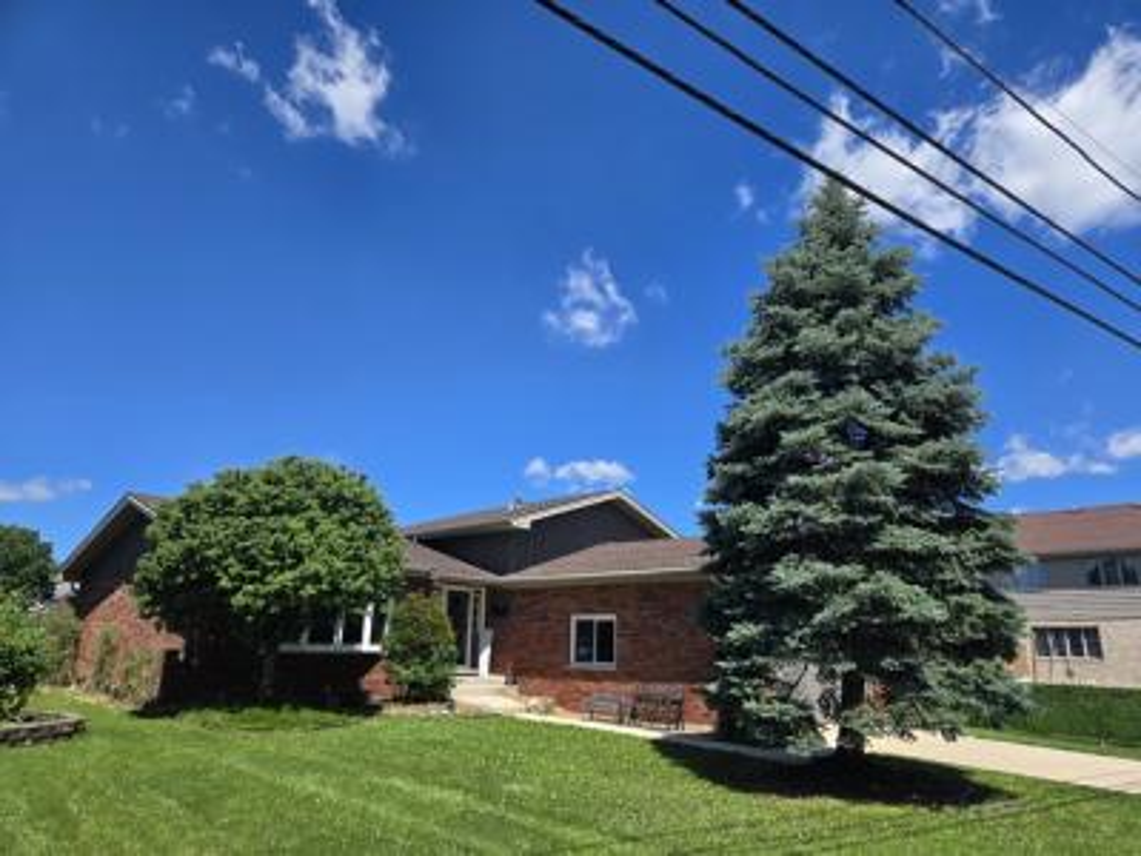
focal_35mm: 23
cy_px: 428
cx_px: 570
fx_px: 758
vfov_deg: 58.9
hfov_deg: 73.9
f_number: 1.8
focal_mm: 5.4
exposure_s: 1/1576
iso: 25
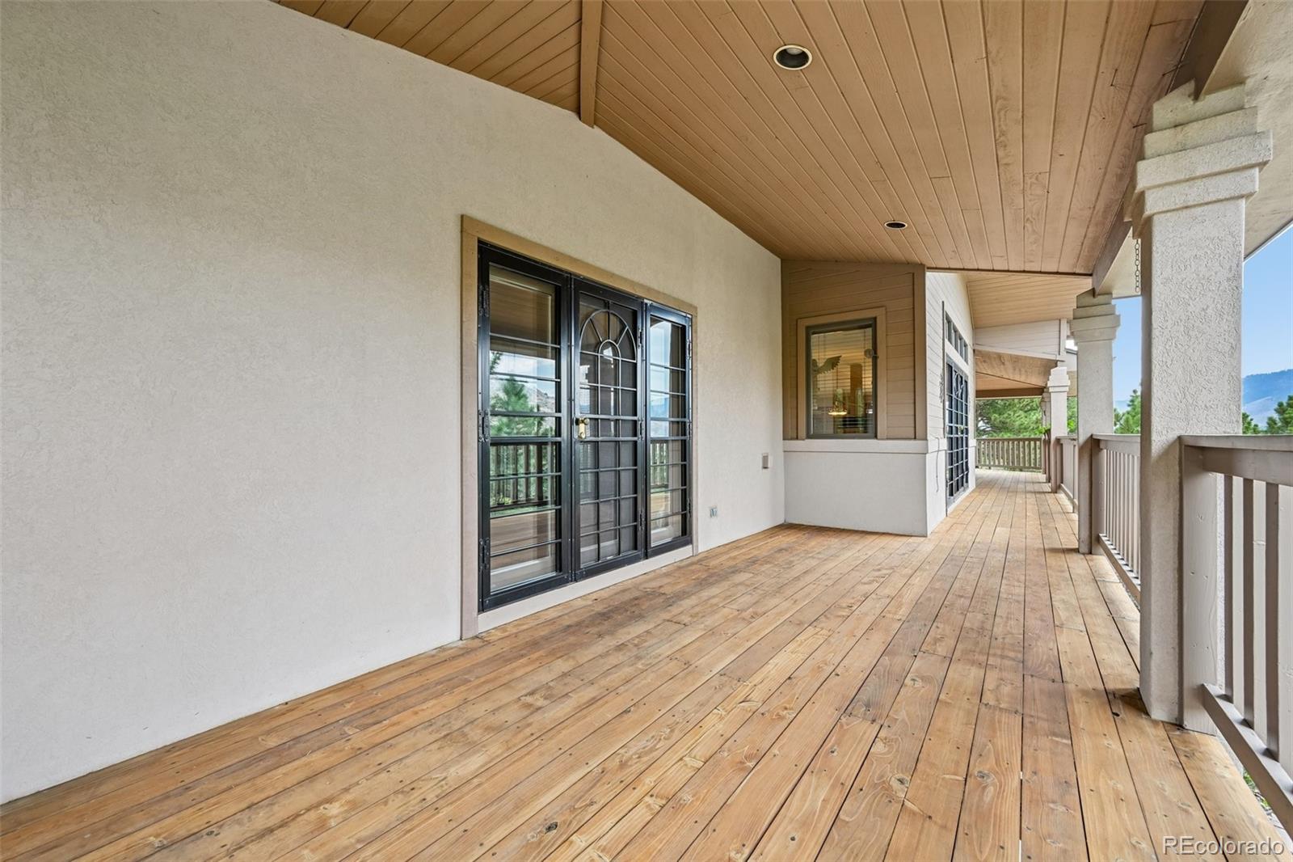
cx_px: 646
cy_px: 431
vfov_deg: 81.2
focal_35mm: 14
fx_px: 503
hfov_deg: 104.3
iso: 140
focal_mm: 14
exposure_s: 1/15
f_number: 10
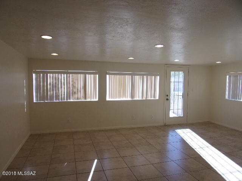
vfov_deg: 56.8
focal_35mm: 24
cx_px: 121
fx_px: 168
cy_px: 90
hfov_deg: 71.6
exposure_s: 1/125
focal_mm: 4.3
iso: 80
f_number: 3.3
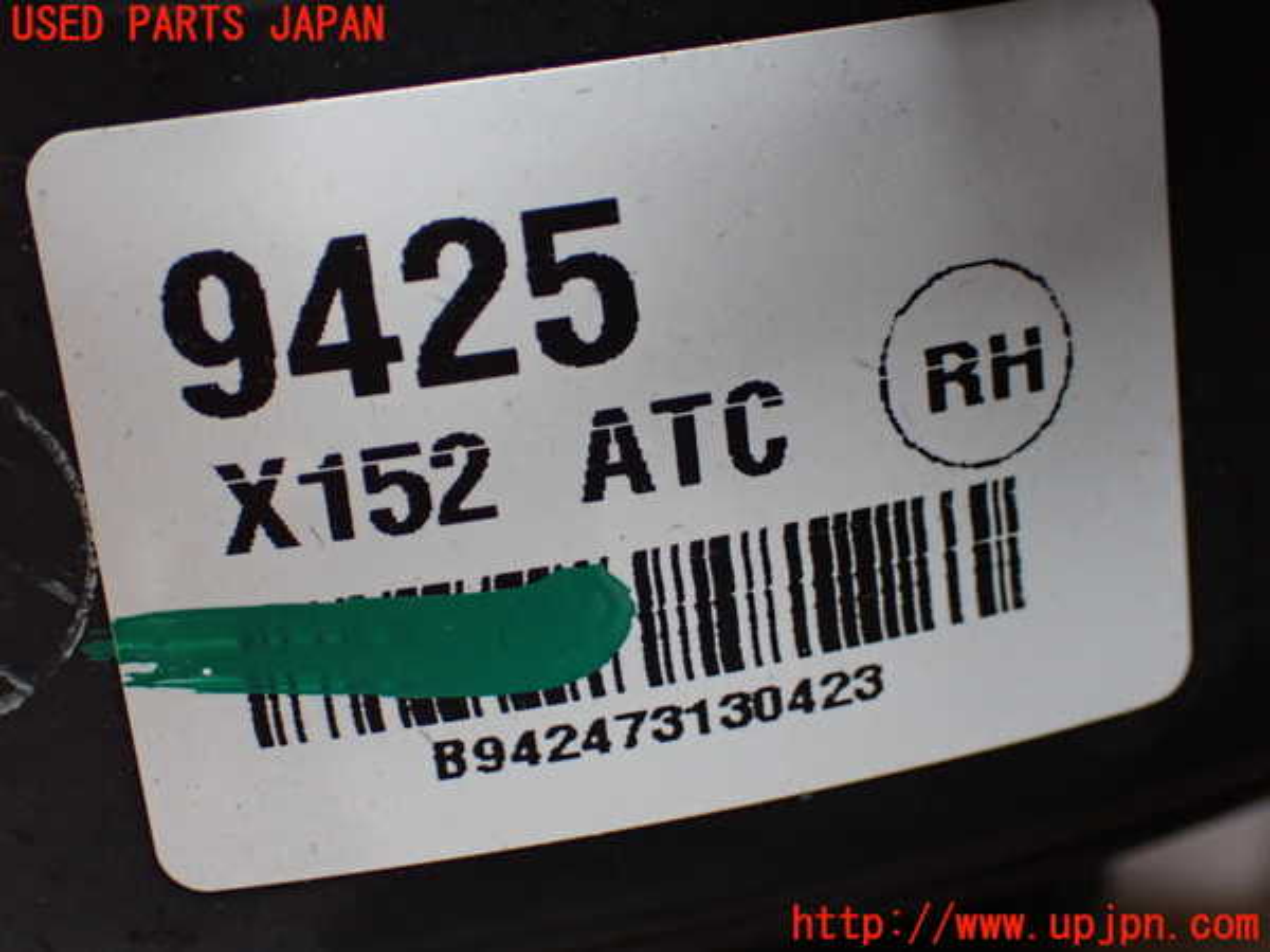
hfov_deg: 33.2
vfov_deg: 25.2
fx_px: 2128
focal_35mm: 58
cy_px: 476
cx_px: 635
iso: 800
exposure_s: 1/250
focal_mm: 10.35
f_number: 3.5
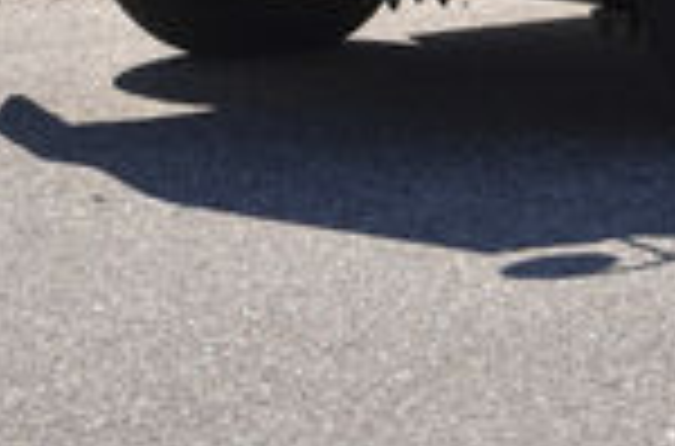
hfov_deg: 6.6
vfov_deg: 4.4
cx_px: 850
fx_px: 5813
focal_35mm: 311
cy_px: -246
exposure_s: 1/250
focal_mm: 62
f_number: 8
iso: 110
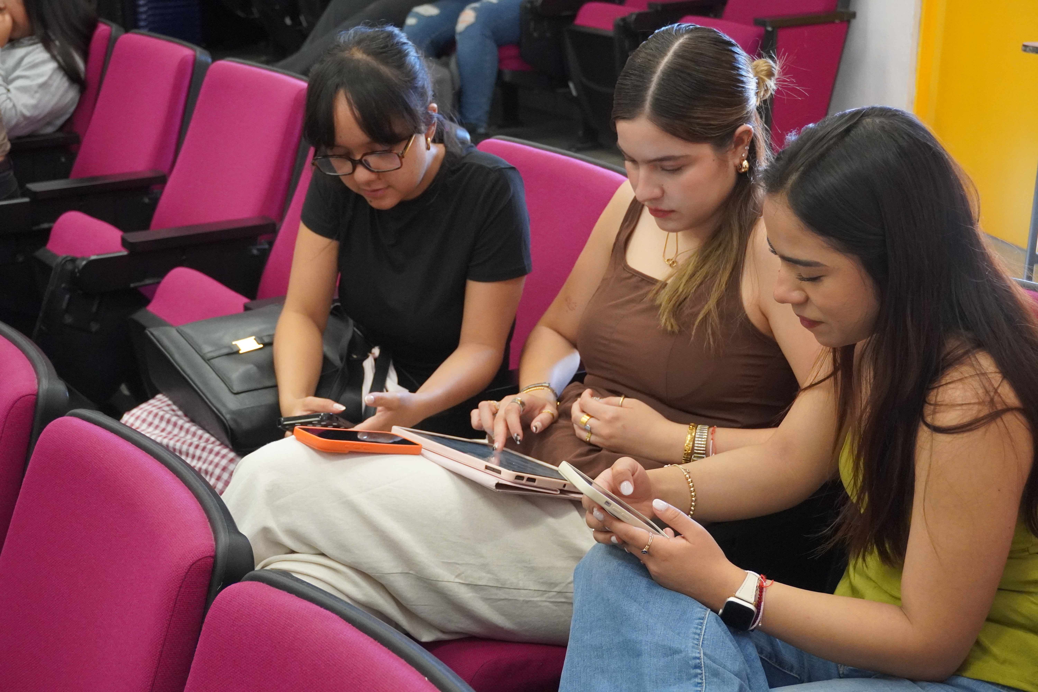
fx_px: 1600
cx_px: 519
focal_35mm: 56
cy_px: 346
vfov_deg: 24.4
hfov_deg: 35.9
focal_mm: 37
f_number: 5.6
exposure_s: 1/160
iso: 4000
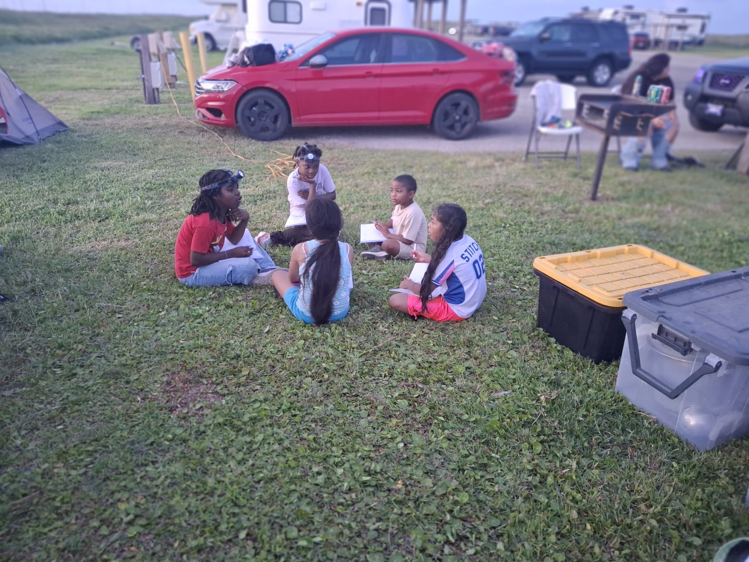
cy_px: 281
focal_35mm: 25
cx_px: 374
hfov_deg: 69.4
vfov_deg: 54.9
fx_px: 541
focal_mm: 4.69
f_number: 1.8
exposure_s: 1/24
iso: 400
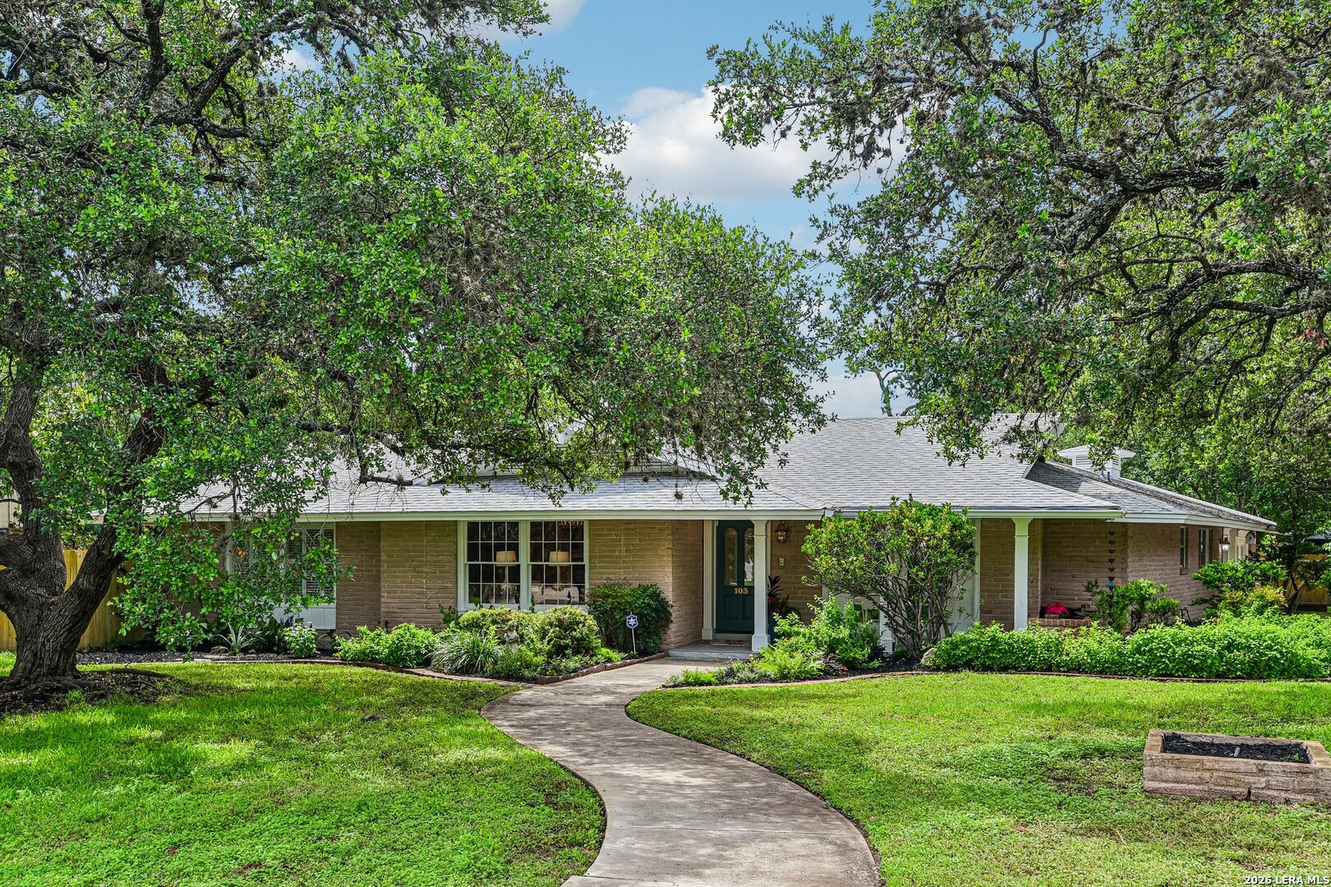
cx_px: 666
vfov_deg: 42.3
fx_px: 1146
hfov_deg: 60.3
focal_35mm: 31
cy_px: 444
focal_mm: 31
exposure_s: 1/400
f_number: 8
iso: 400
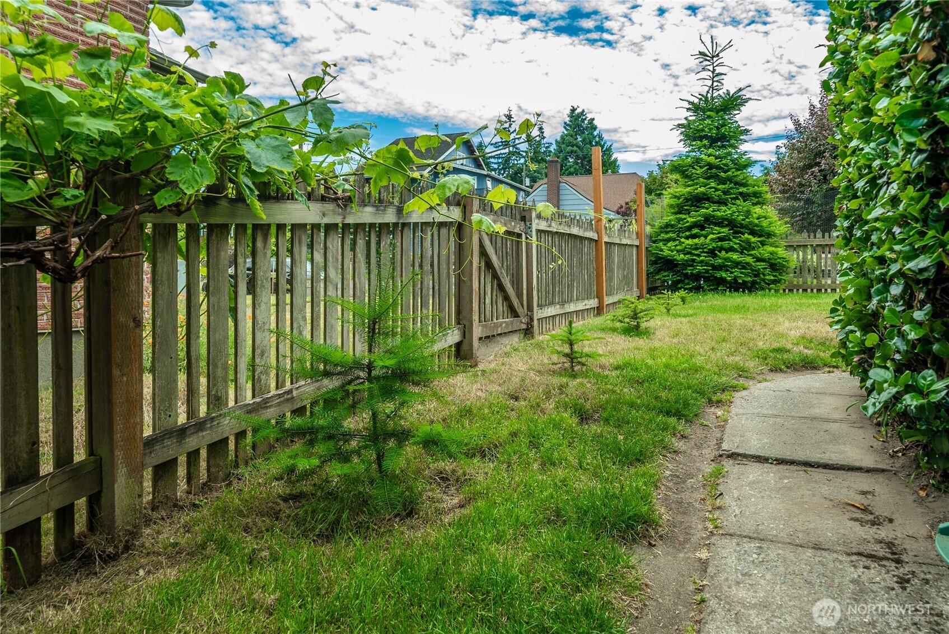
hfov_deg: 73.7
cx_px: 474
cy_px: 317
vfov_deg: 53.2
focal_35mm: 24
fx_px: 633
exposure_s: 1/40
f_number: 7.1
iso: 80
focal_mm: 24
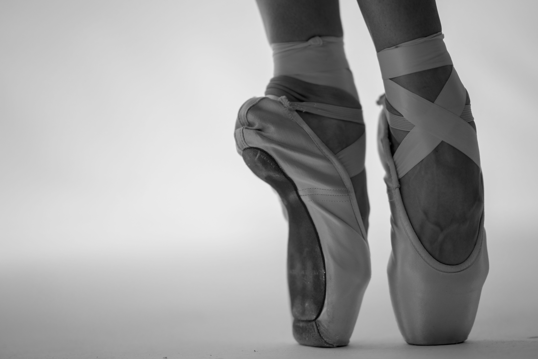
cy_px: 180
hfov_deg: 23.9
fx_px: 1270
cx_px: 269
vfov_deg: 16.1
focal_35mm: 85
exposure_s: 1/250
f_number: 1.4
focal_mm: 85
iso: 400
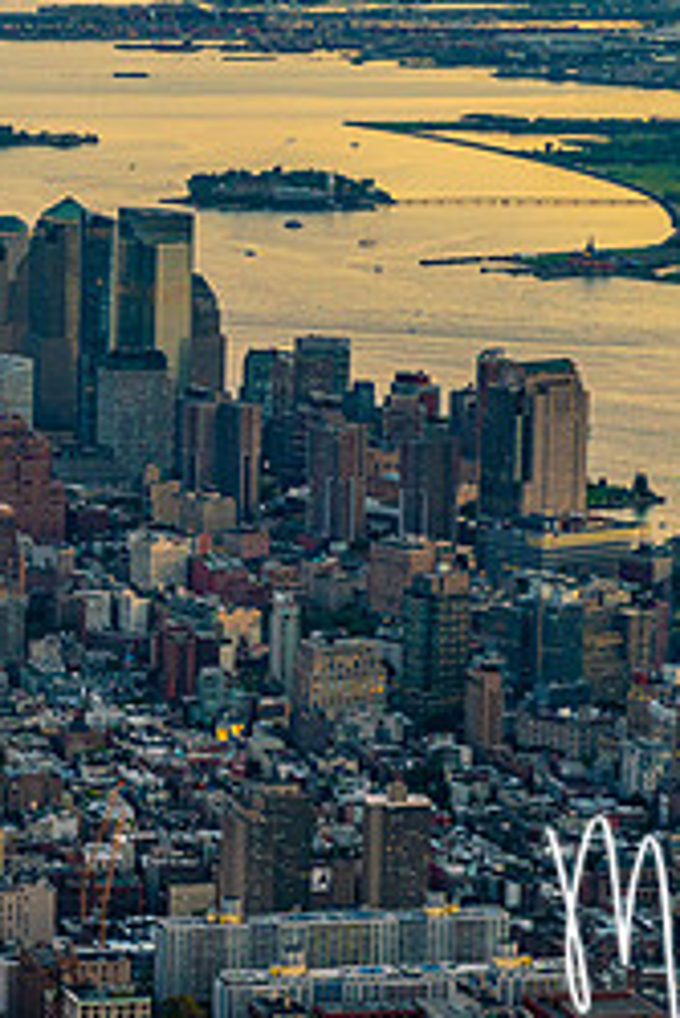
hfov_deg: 7.6
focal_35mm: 180
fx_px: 5093
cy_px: 279
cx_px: -179
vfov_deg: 11.4
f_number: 2.8
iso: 1600
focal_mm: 75
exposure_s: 1/640
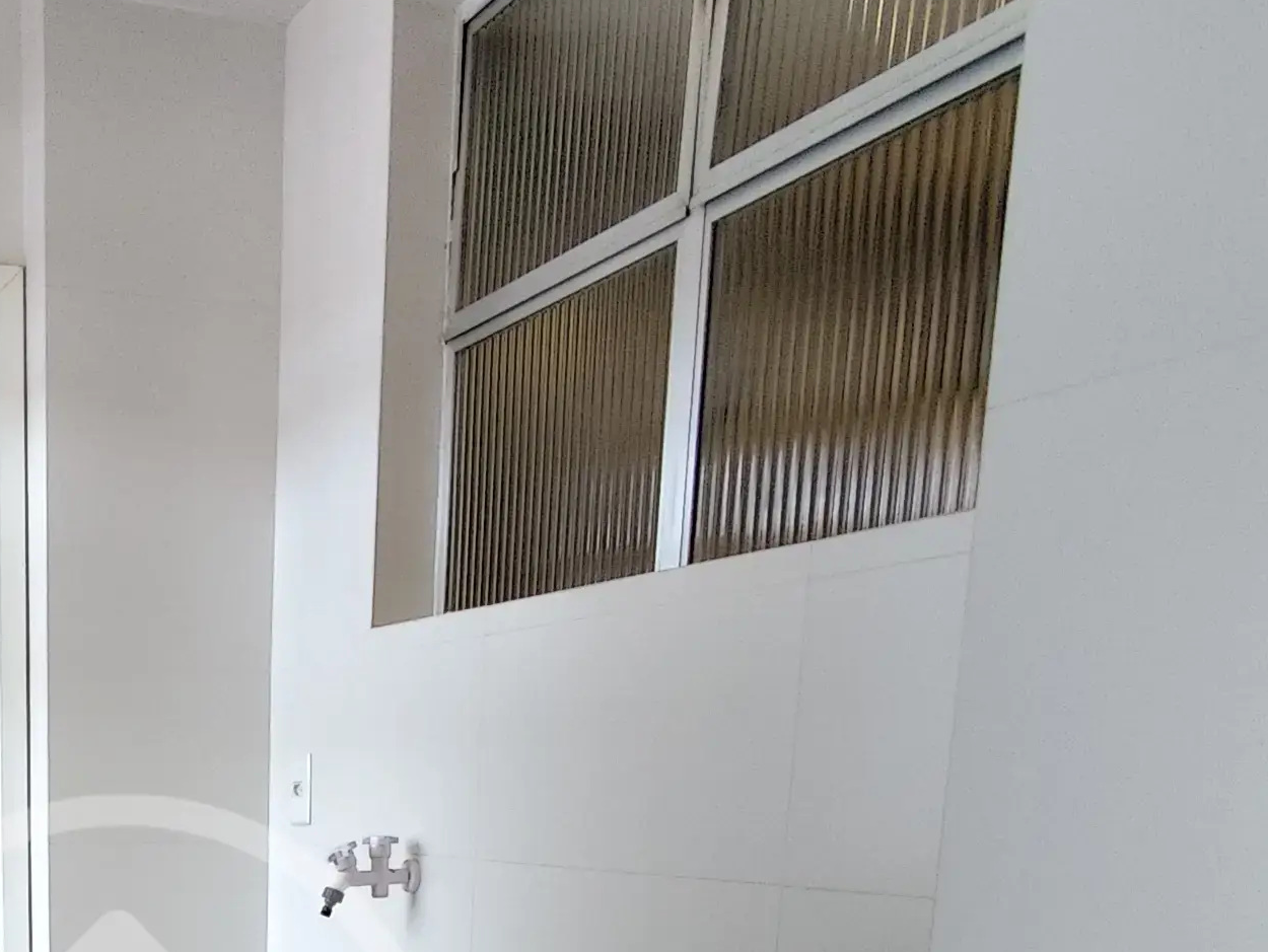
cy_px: 1120
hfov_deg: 41.2
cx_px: 124
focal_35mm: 42
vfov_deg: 29.8
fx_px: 1539
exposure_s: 1/60
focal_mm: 1.65
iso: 160
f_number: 2.2
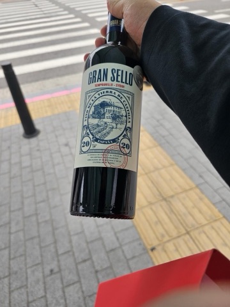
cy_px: 154
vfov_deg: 73.9
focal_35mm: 23
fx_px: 204
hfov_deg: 58.9
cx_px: 115
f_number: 1.7
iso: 10
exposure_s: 1/170
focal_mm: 6.3
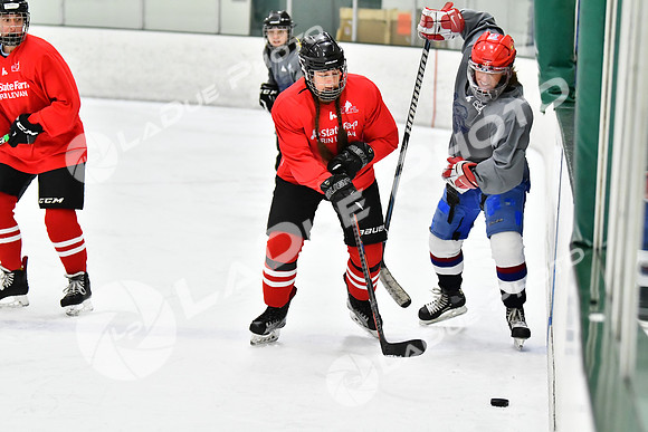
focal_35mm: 153
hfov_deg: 13.4
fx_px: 2755
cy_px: 216
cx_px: 324
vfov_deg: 9.0
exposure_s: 1/1250
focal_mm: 102
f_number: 2.8
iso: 5000
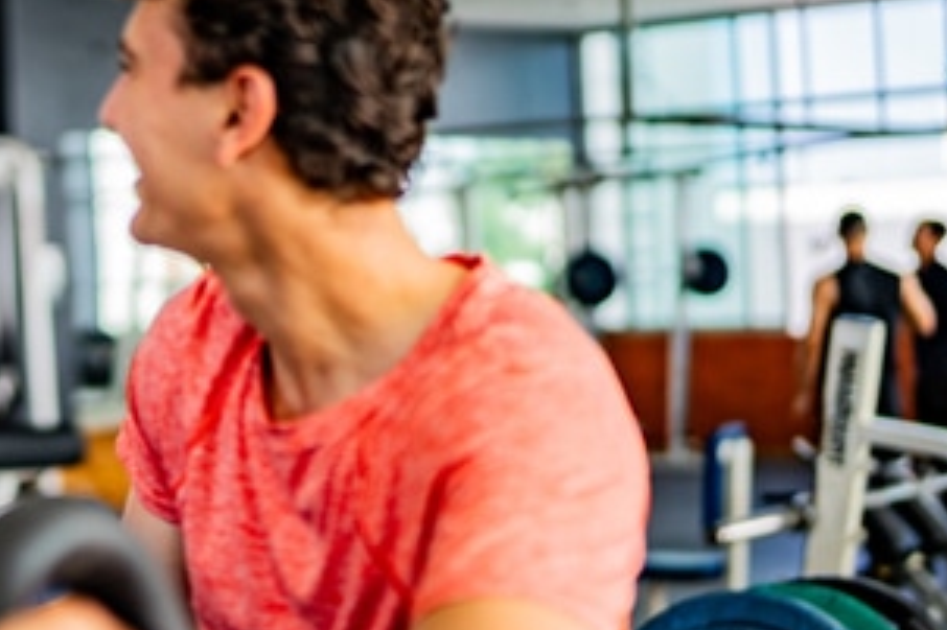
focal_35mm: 84
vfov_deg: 16.2
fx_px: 2208
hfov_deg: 23.1
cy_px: 274
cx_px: -31
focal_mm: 35
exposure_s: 1/2500
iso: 160
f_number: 1.2
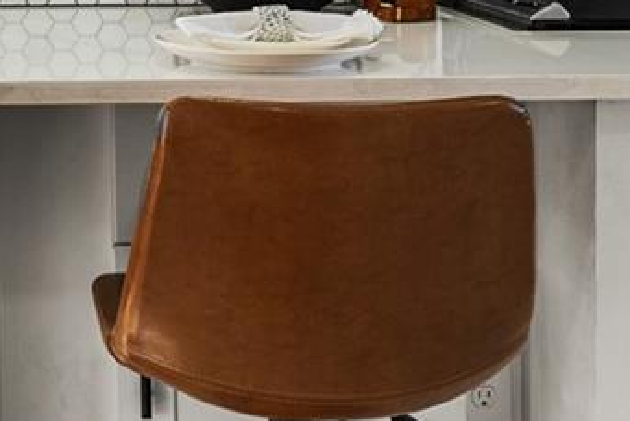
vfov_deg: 17.4
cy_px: -78
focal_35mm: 75
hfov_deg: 26.1
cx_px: 57
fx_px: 1314
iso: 200
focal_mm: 16
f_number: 8
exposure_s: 1/10
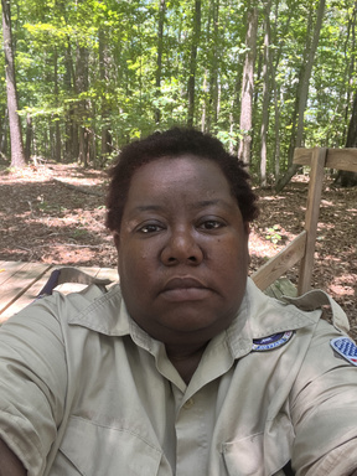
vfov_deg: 60.0
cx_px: 178
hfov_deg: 46.8
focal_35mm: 30
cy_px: 238
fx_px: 413
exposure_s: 1/60
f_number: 2.2
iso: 125
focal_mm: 2.71
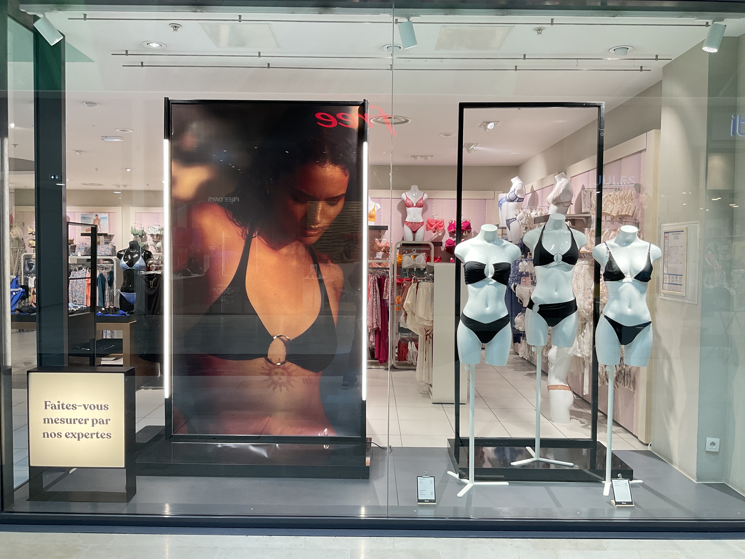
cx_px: 372
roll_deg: -0.1
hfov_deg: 61.7
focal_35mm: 29
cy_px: 280
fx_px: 624
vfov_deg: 48.2
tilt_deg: -2.2
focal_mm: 3
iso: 50
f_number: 1.8
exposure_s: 1/120
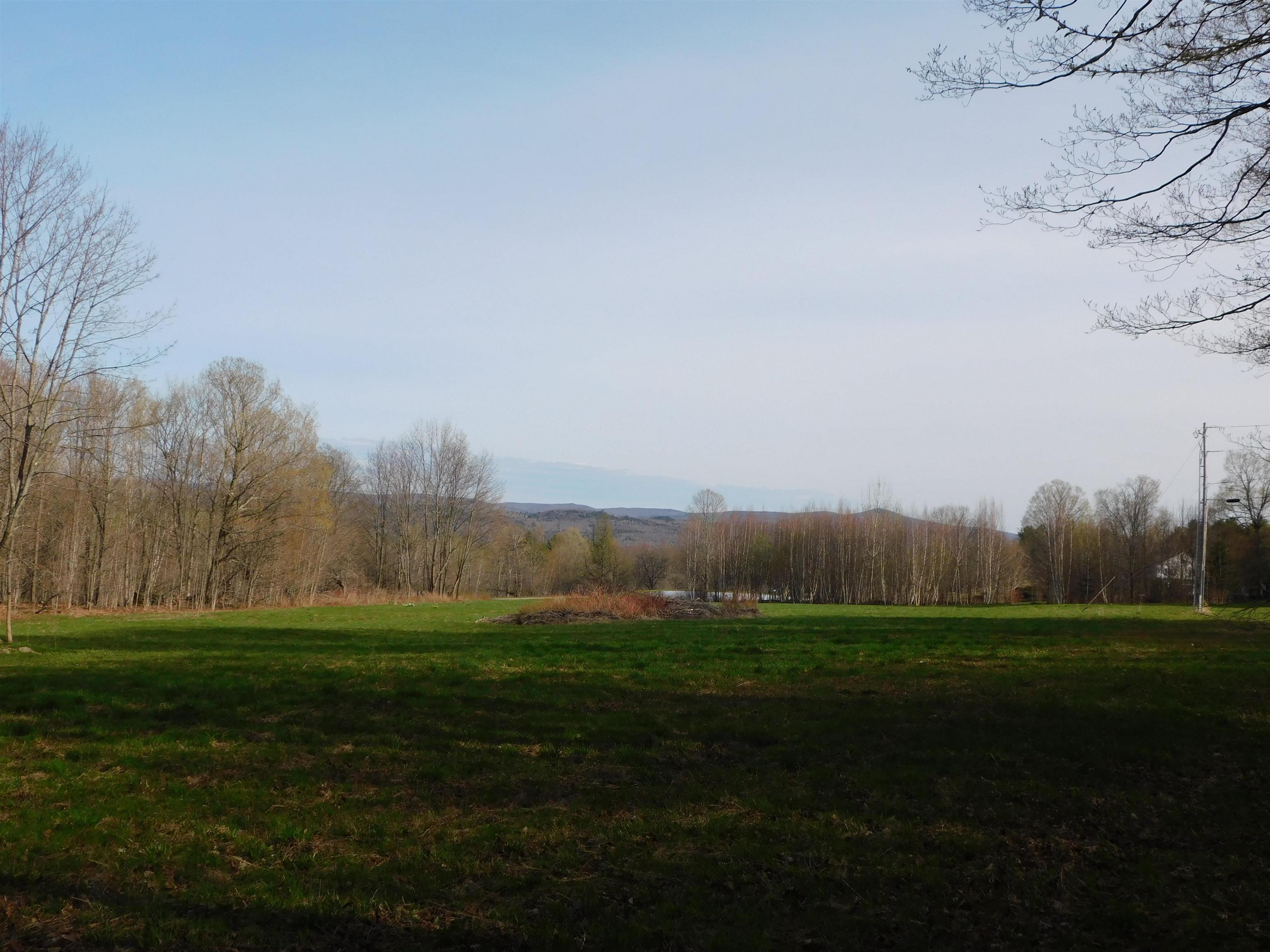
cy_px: 476
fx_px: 1468
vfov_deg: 36.0
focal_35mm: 40
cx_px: 635
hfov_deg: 46.8
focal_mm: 7.1
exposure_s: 1/1250
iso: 125
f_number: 3.6
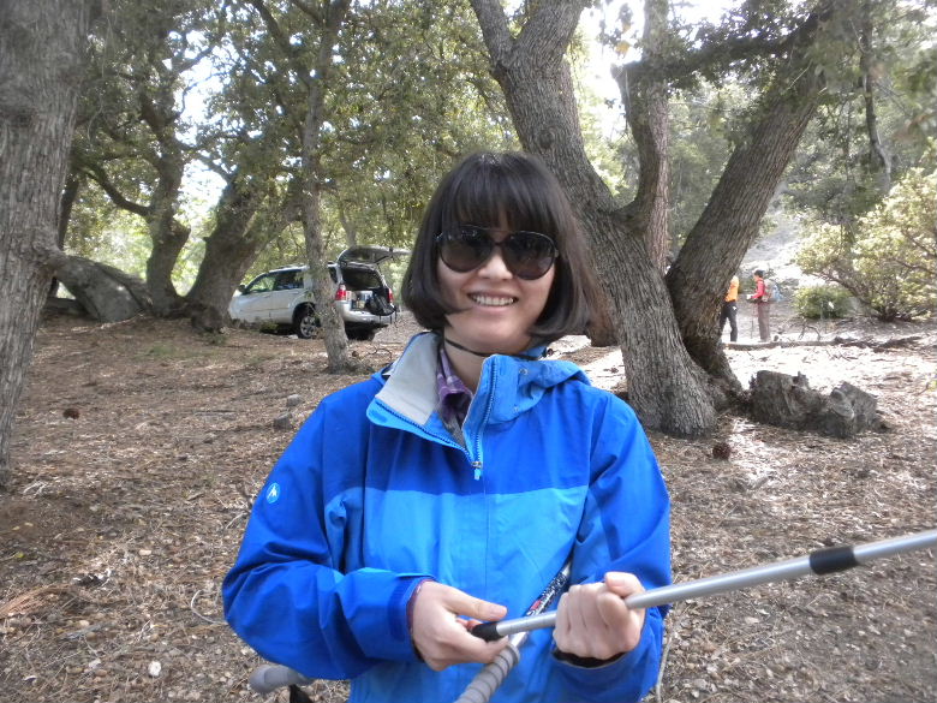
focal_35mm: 37
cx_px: 468
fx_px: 1002
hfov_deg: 50.1
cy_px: 352
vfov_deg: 38.7
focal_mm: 6.6
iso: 400
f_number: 3.5
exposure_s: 1/350
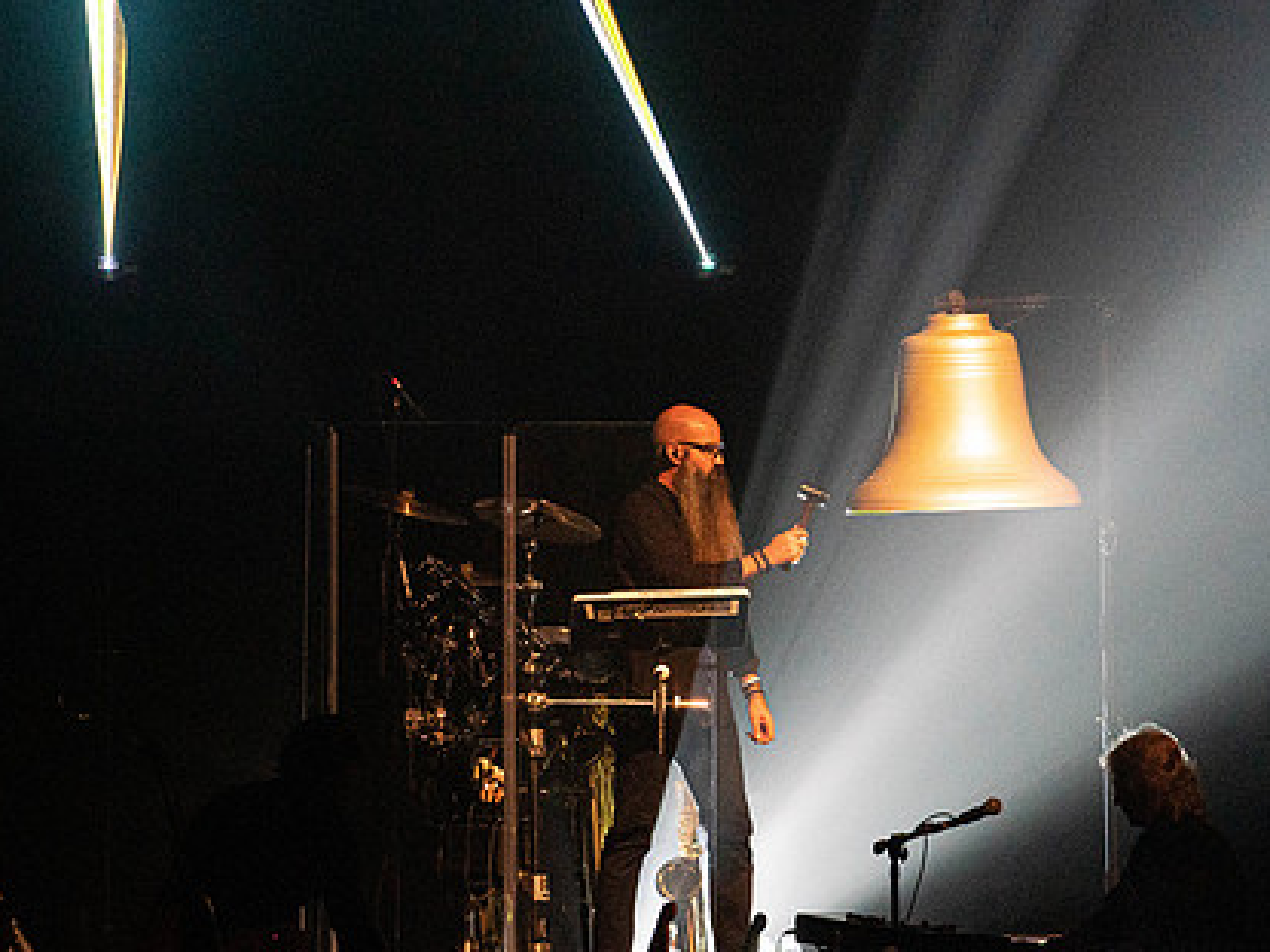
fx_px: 12401
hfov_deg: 5.9
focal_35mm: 338
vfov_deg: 4.4
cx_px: 491
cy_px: 422
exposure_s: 1/250
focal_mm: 200
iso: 6400
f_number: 5.6
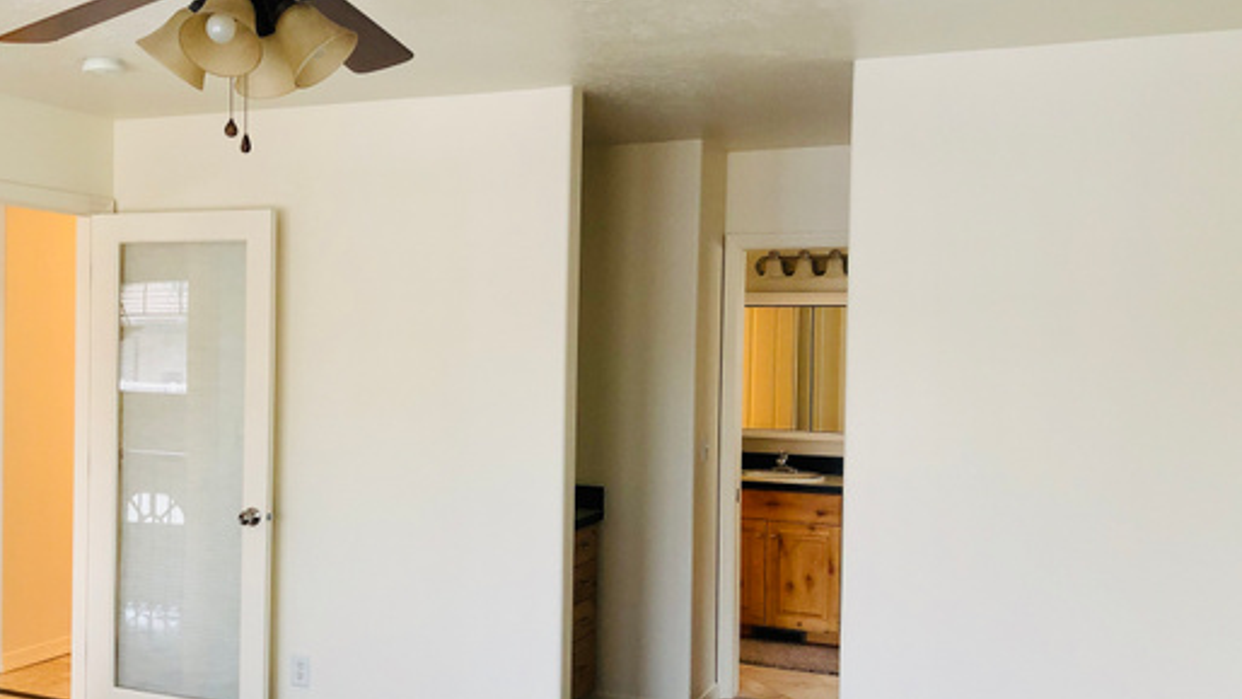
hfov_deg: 52.3
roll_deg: -0.7
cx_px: 474
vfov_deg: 31.2
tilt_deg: -1.3
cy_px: 387
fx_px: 1251
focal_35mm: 38
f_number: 1.8
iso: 100
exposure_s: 1/11
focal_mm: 4
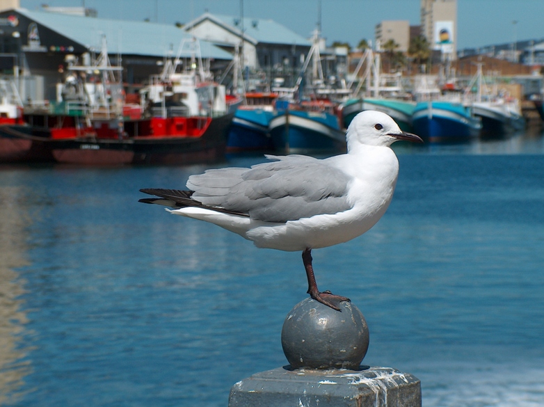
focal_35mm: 136
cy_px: 204
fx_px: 2135
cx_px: 272
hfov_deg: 14.5
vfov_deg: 10.9
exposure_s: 1/1075
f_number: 5
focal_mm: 27.85
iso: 100
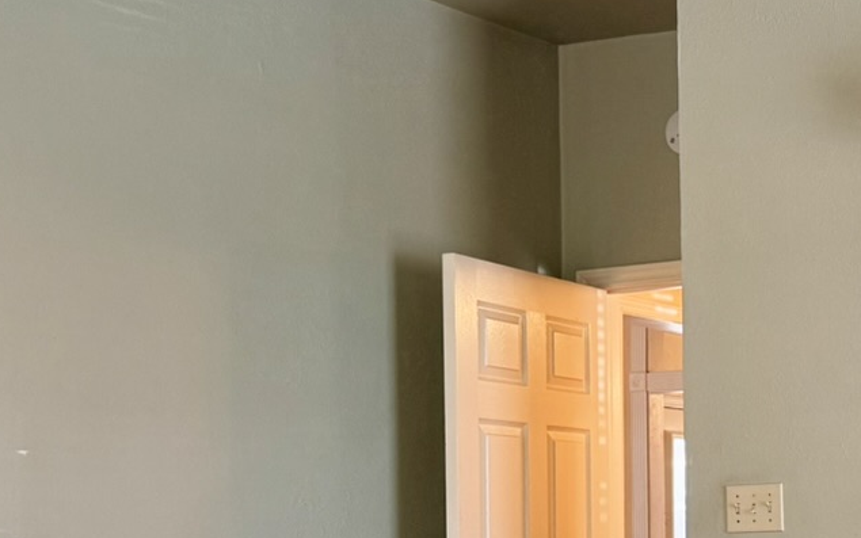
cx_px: 894
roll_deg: +0.3
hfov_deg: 23.9
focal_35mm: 82
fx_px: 1924
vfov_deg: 15.6
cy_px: 566
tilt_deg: -0.7
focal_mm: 6.76
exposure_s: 1/60
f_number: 1.78
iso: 160
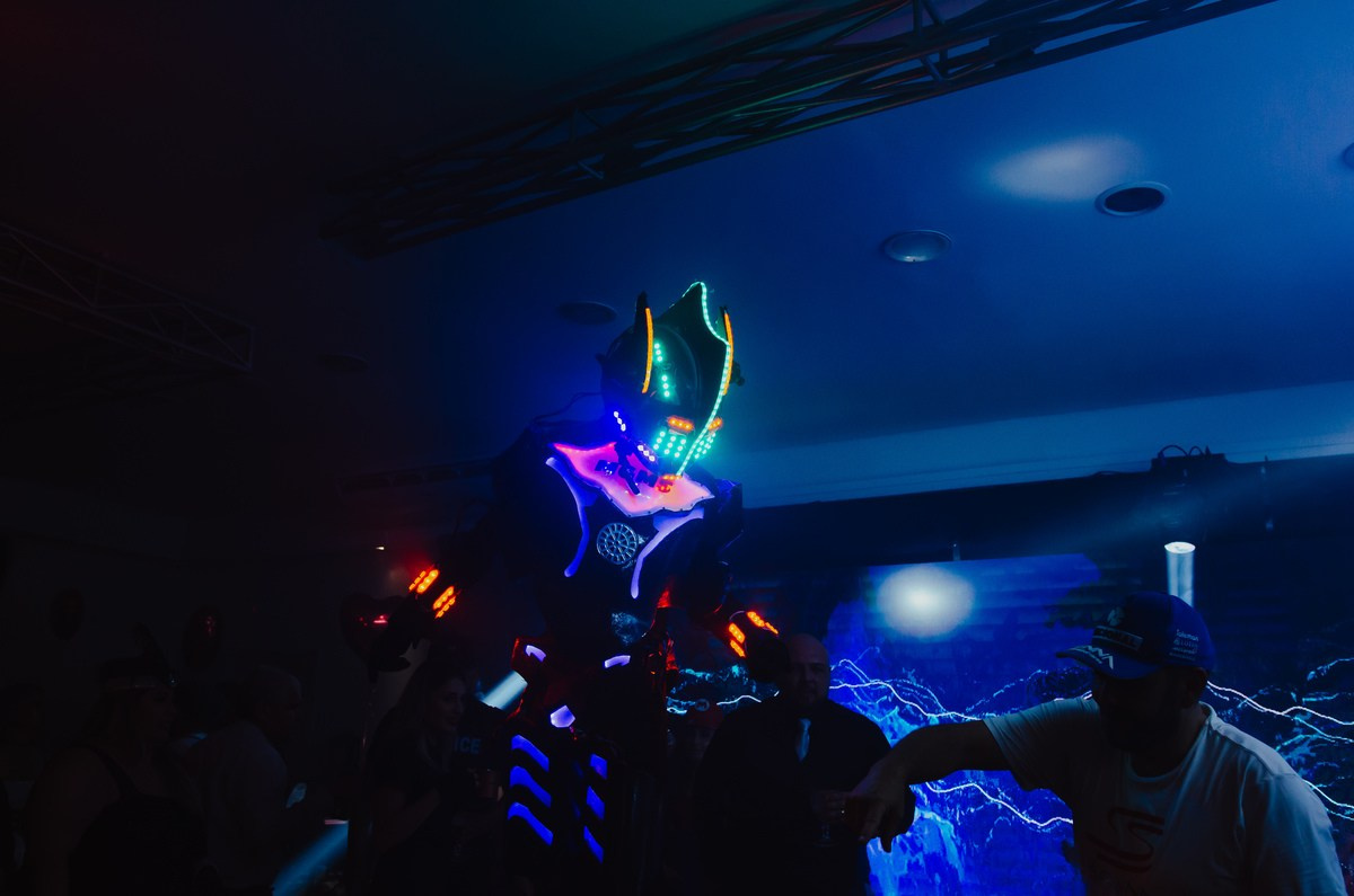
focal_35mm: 30
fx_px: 1126
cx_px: 677
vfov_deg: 43.4
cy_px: 448
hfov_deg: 62.0
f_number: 2.8
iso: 640
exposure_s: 1/400
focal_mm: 20
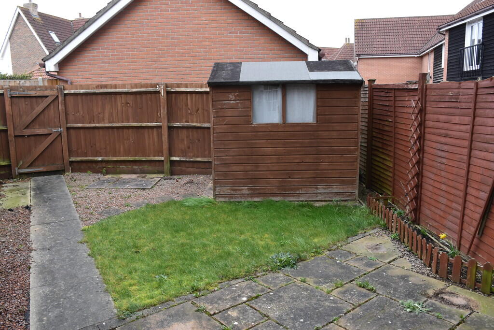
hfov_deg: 67.4
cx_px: 247
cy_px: 165
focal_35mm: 27
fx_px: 371
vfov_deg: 47.9
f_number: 5.6
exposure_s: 1/125
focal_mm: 18
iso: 400
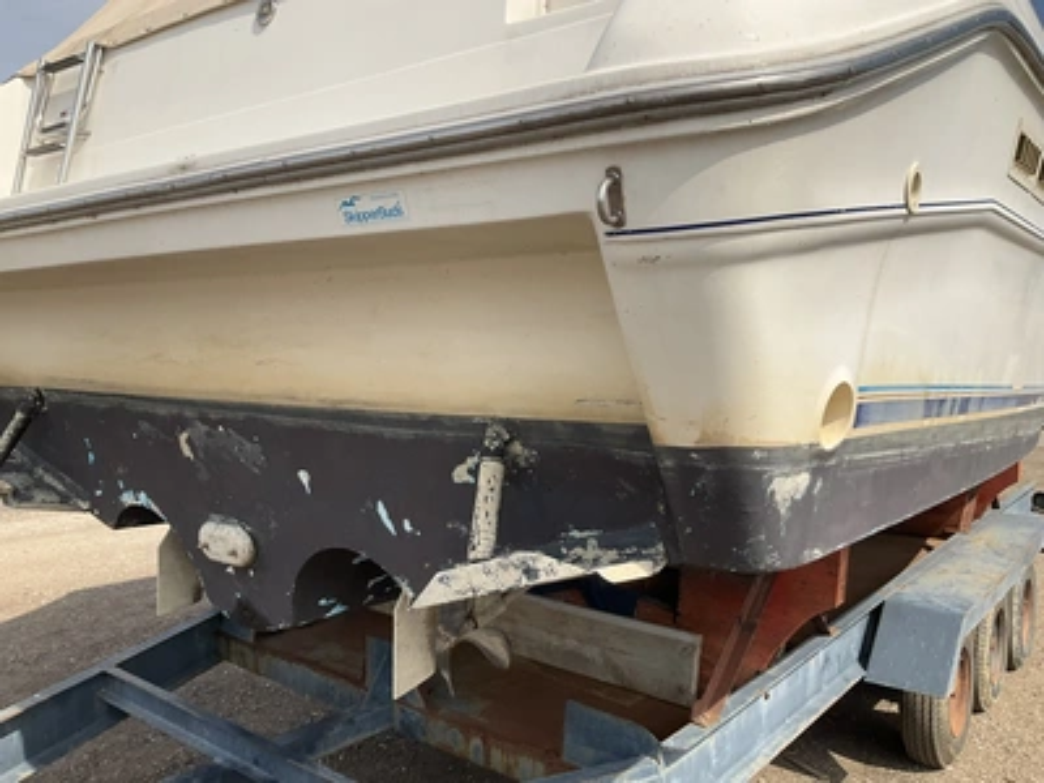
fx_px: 875
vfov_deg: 48.2
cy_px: 392
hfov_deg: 61.7
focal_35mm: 29
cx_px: 522
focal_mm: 3
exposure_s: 1/1534
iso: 25
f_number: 1.8
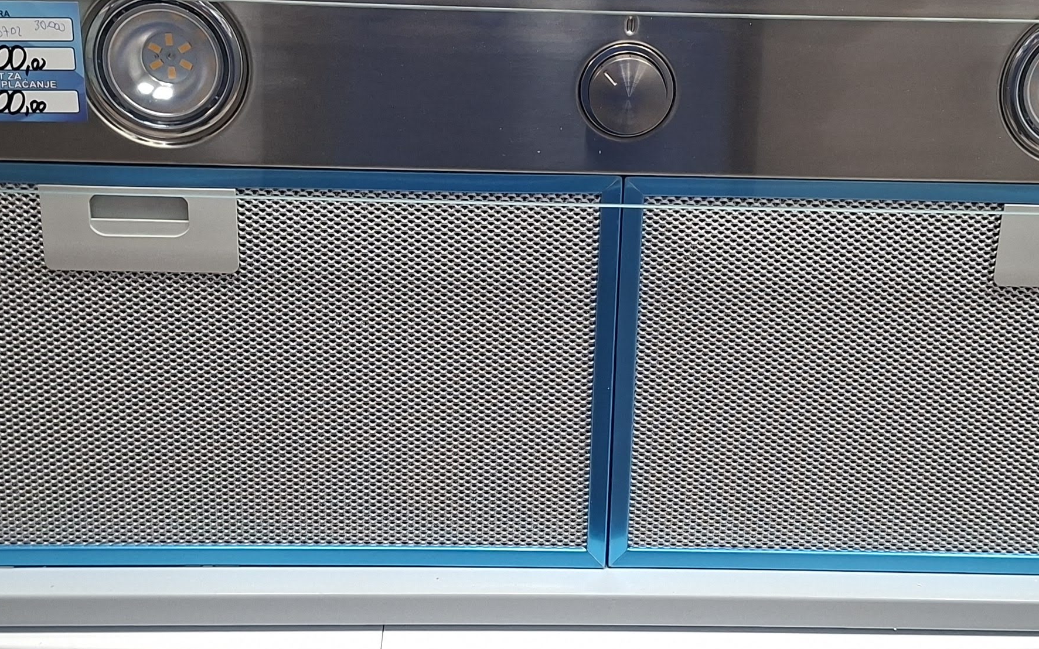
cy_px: 257
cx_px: 584
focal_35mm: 55
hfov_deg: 36.8
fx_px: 1557
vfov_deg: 23.5
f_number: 1.8
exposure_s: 1/50
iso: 250
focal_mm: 5.54
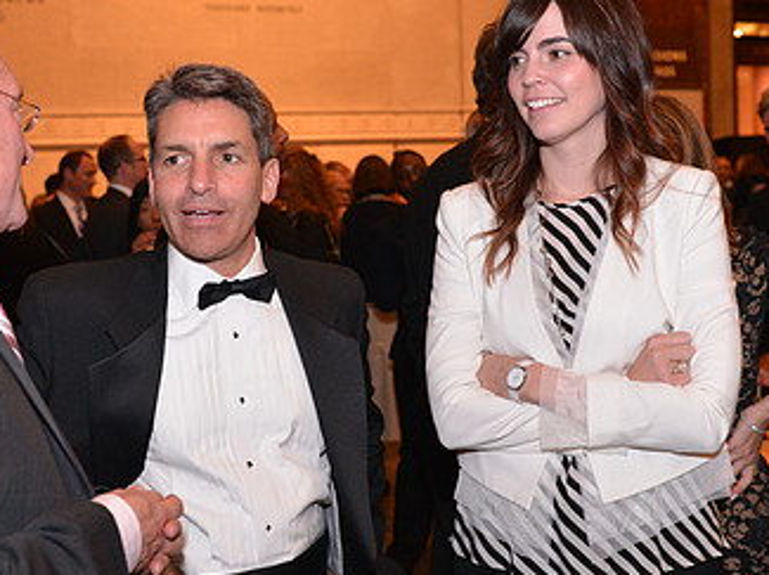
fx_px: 1220
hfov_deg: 34.9
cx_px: 324
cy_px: 306
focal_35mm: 55
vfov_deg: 26.5
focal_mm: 32
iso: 3200
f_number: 3.5
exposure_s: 1/60
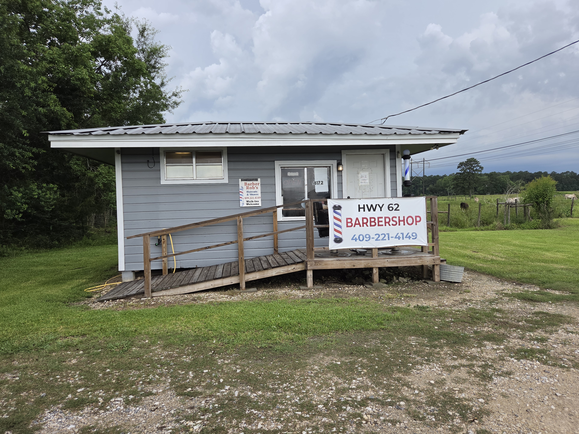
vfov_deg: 56.8
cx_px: 289
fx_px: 401
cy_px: 210
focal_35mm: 24
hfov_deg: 71.6
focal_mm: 5.4
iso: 80
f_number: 1.8
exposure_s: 1/1659
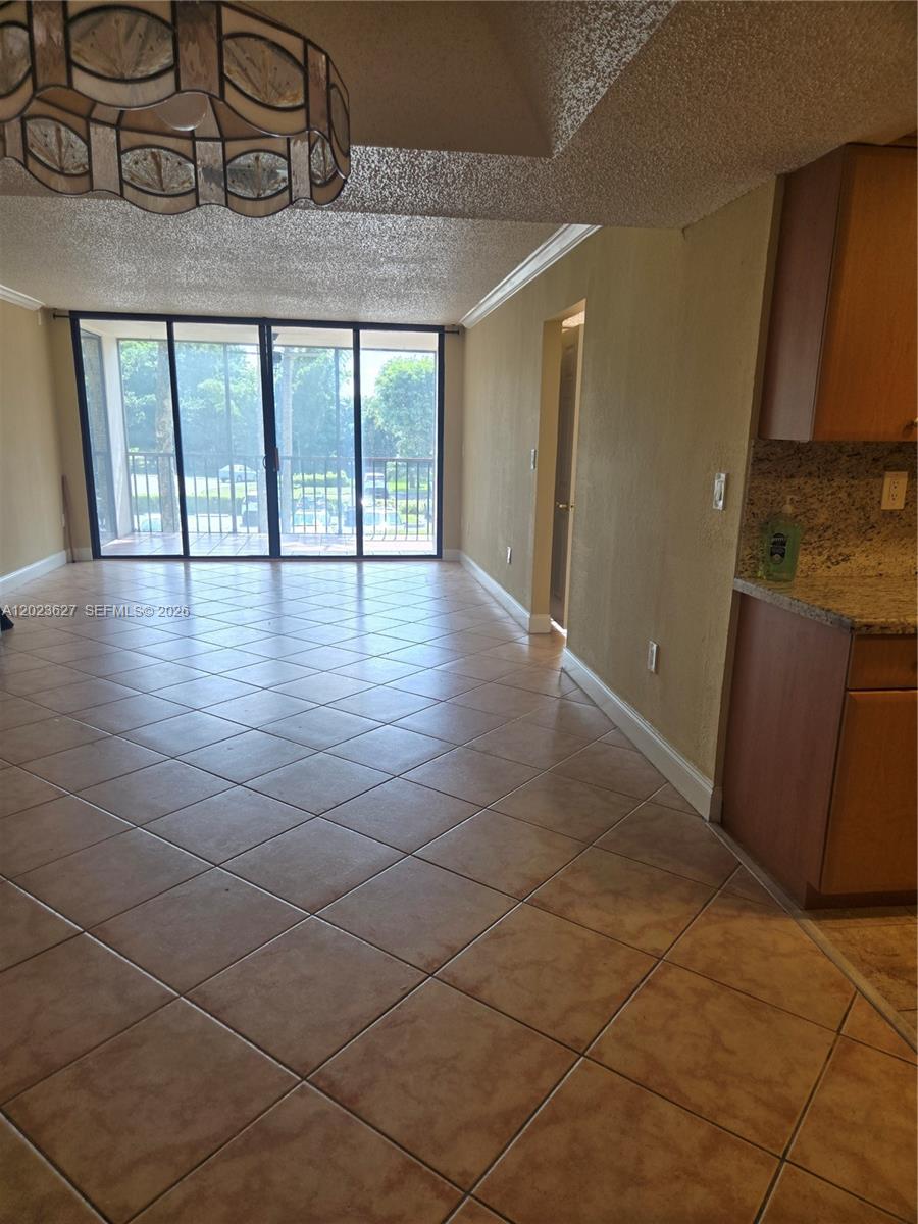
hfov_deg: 58.9
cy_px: 612
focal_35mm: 23
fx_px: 813
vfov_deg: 73.9
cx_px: 459
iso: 64
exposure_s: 1/120
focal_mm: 5.4
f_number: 1.8
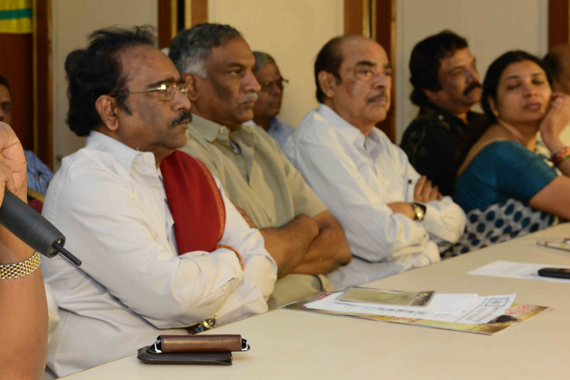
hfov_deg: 24.9
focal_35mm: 80
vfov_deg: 17.0
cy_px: 129
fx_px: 1267
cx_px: 111
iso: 800
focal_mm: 48
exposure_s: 1/60
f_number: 7.1
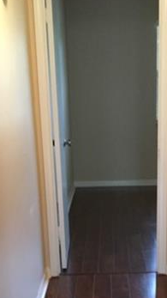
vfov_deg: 28.4
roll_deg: +1.1
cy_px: 296
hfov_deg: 17.2
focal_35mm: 70
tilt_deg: -19.8
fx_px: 551
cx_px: 105
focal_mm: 4.15
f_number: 2.2
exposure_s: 1/15
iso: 200
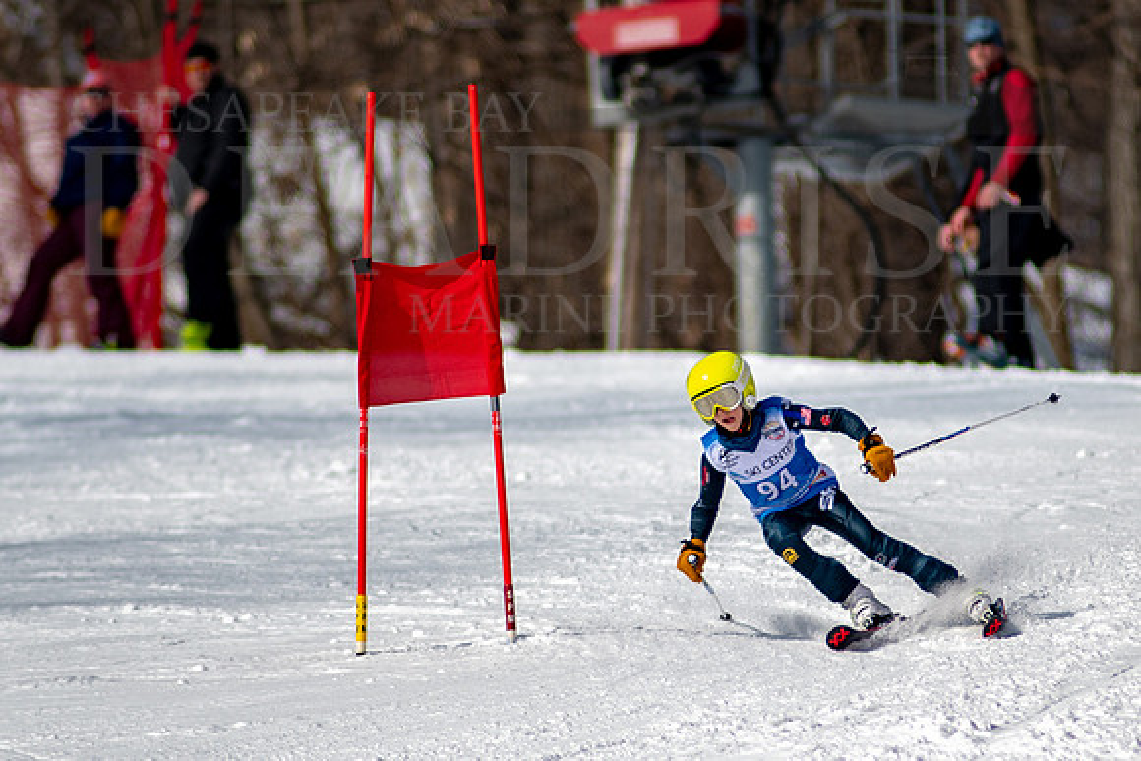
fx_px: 24437
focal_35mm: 771
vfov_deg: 1.8
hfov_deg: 2.7
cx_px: 736
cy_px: 479
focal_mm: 300
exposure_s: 1/6400
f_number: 2.8
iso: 100
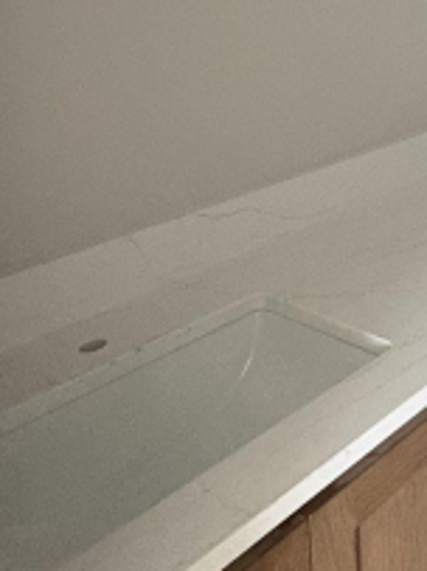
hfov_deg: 27.0
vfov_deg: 38.0
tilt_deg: -8.9
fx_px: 757
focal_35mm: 46
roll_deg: +1.2
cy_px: 41
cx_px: 542
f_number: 2.2
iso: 640
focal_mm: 2.22
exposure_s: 1/60
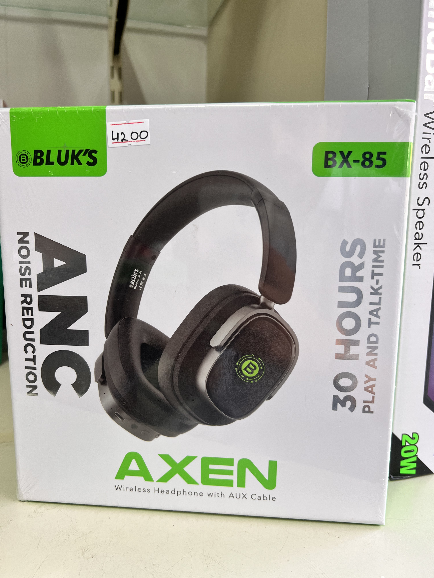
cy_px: 289
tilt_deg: -9.0
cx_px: 217
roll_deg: -0.7
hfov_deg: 53.1
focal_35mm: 26
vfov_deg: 67.3
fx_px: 435
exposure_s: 1/121
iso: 64
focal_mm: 5.7
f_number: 1.5
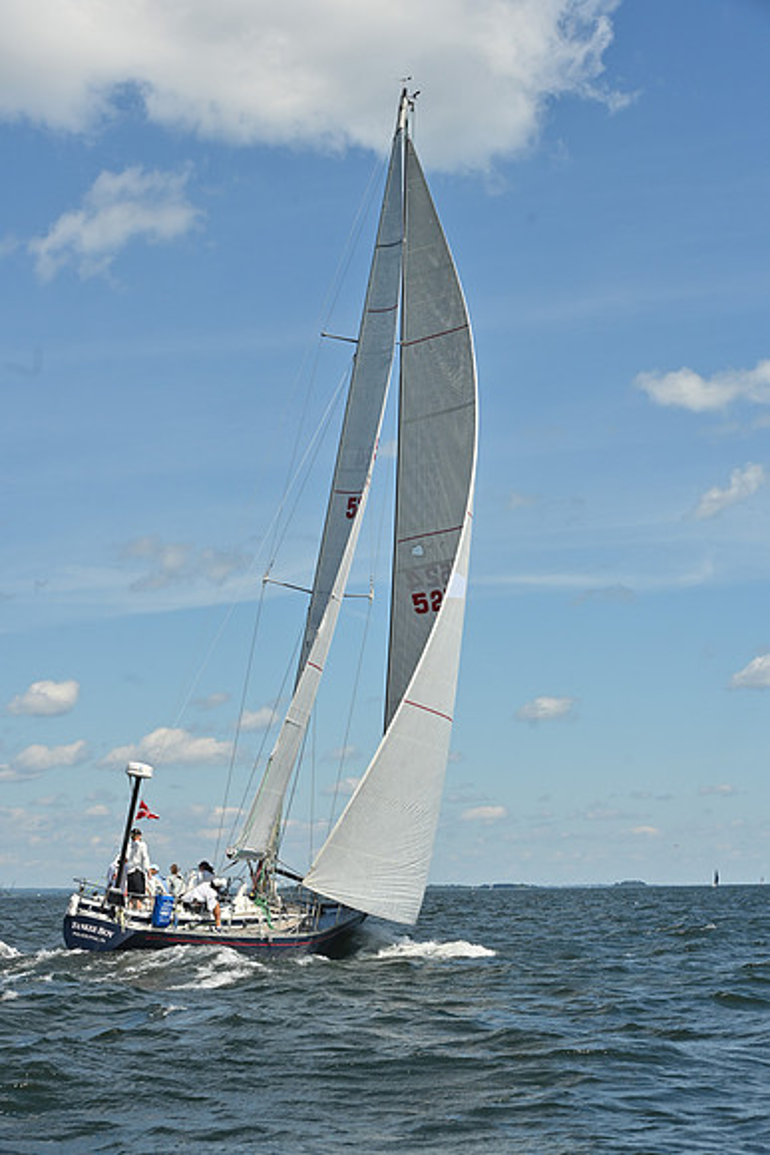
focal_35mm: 70
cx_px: 385
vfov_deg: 28.8
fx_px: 2244
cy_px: 578
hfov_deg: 19.5
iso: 250
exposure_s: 1/1250
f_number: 8
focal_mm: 70
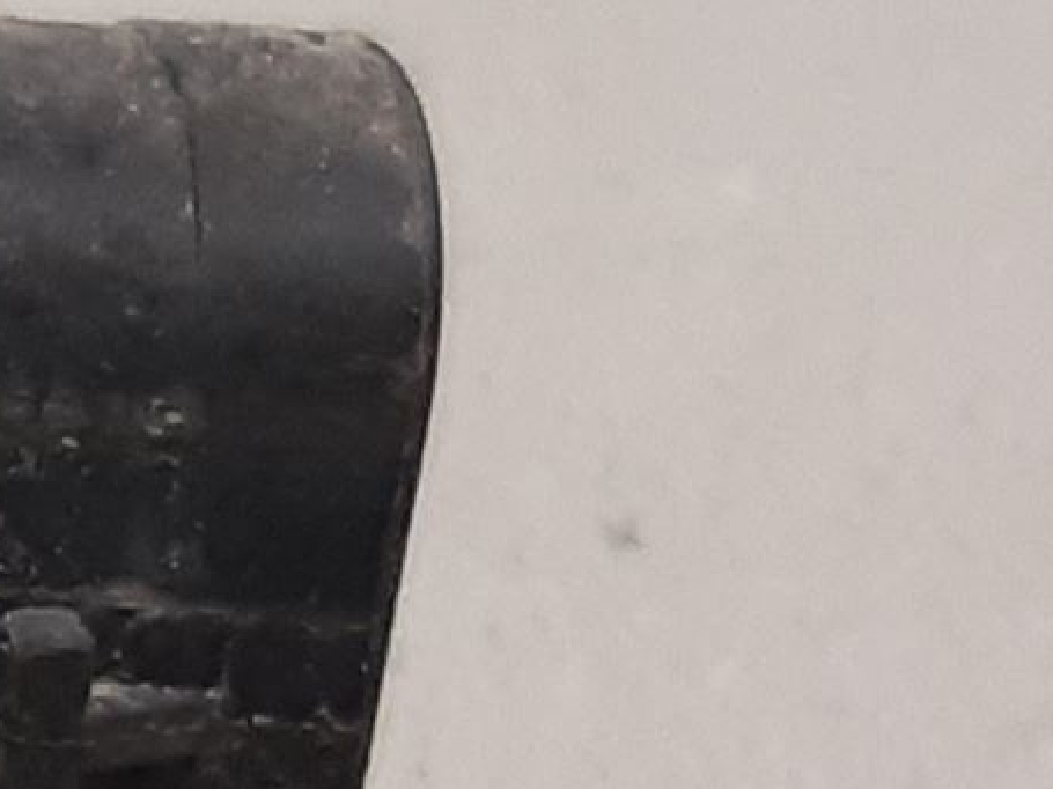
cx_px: -1141
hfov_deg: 13.9
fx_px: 3558
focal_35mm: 117
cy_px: 870
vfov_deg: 12.4
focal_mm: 3.93
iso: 160
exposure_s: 1/50
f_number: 1.7
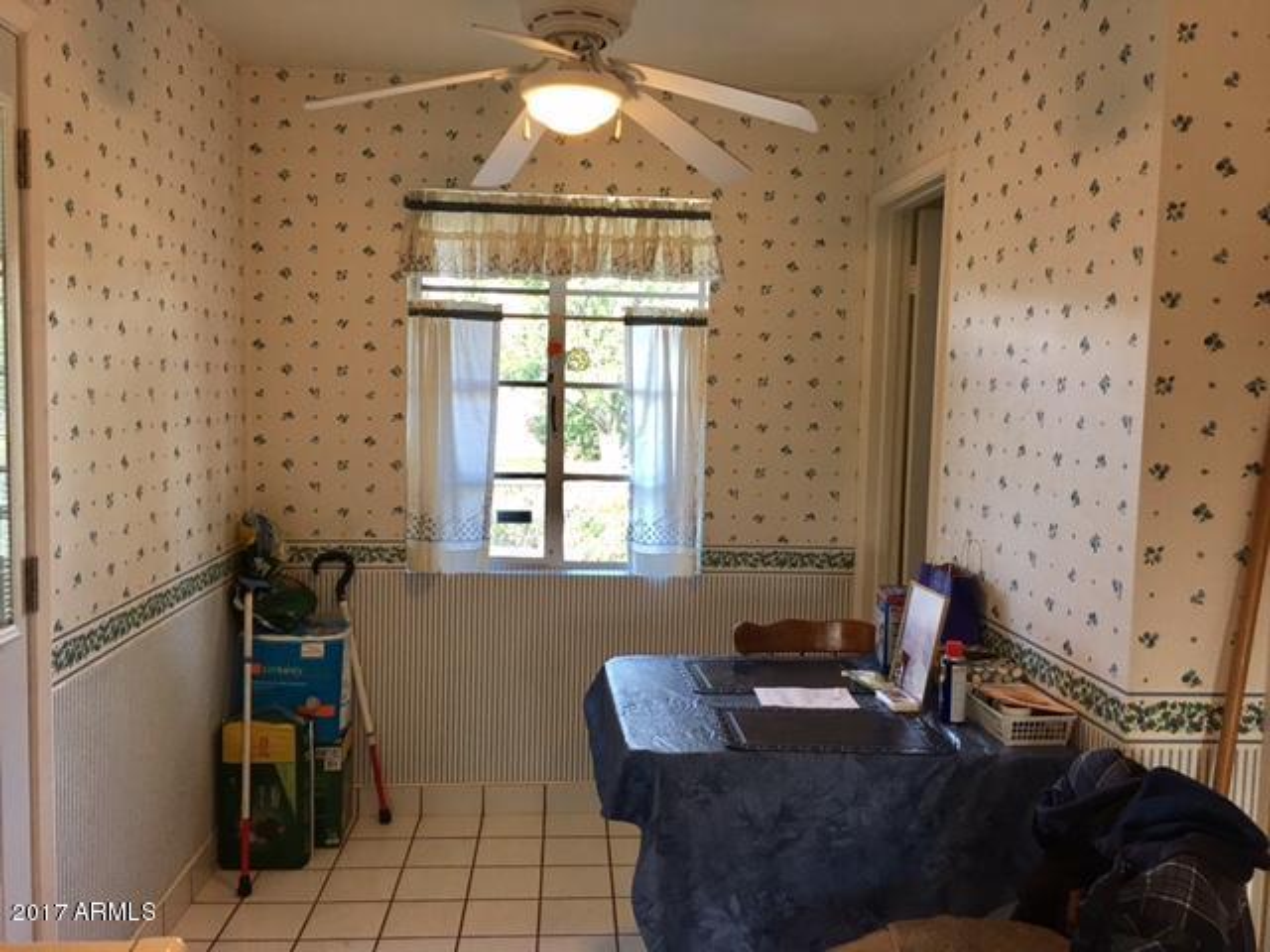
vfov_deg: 48.2
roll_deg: -1.1
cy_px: 476
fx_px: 1064
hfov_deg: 61.7
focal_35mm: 29
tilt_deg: -4.0
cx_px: 635
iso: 32
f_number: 2.2
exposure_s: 1/30
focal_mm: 4.15
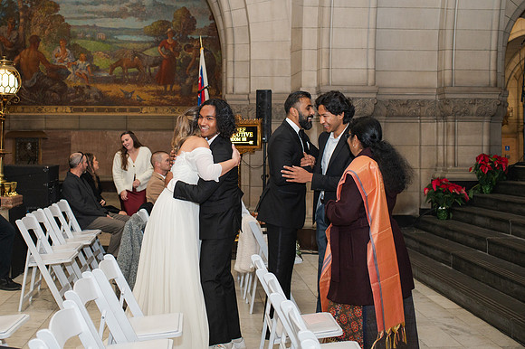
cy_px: 141
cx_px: 204
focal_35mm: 45
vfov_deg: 30.0
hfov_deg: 43.7
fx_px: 651
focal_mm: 35
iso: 1000
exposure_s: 1/200
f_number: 3.5
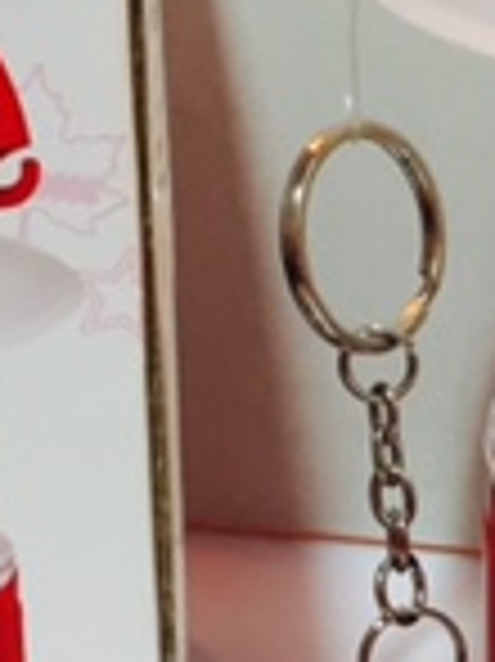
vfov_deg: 15.6
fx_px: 2406
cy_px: 518
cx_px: 626
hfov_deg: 11.5
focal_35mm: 126
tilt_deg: -22.1
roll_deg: -2.1
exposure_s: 1/33
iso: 80
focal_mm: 4.15
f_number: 2.2
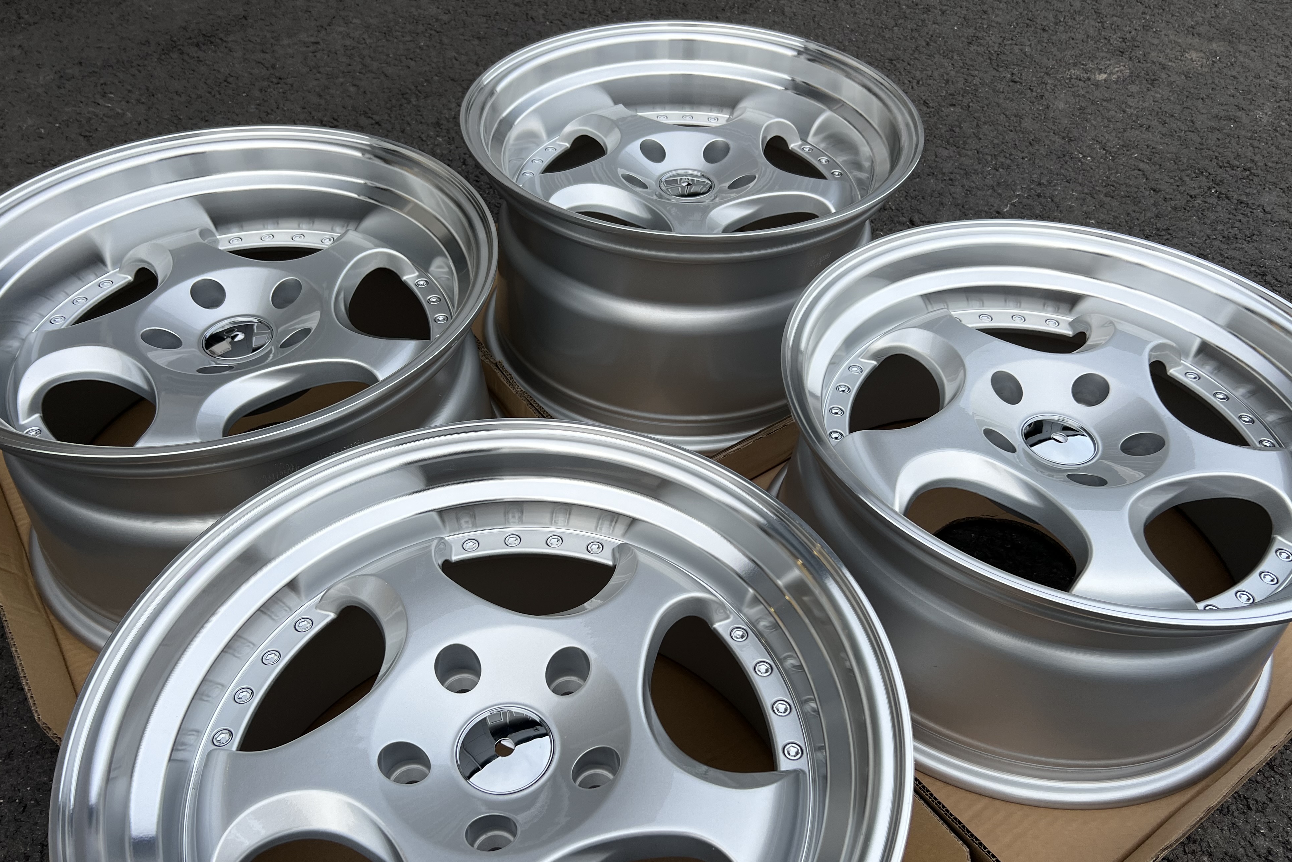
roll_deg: +1.1
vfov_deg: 46.3
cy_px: 480
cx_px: 629
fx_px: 1005
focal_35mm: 28
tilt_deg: -44.2
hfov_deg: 65.5
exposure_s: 1/121
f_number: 1.5
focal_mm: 5.7
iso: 40
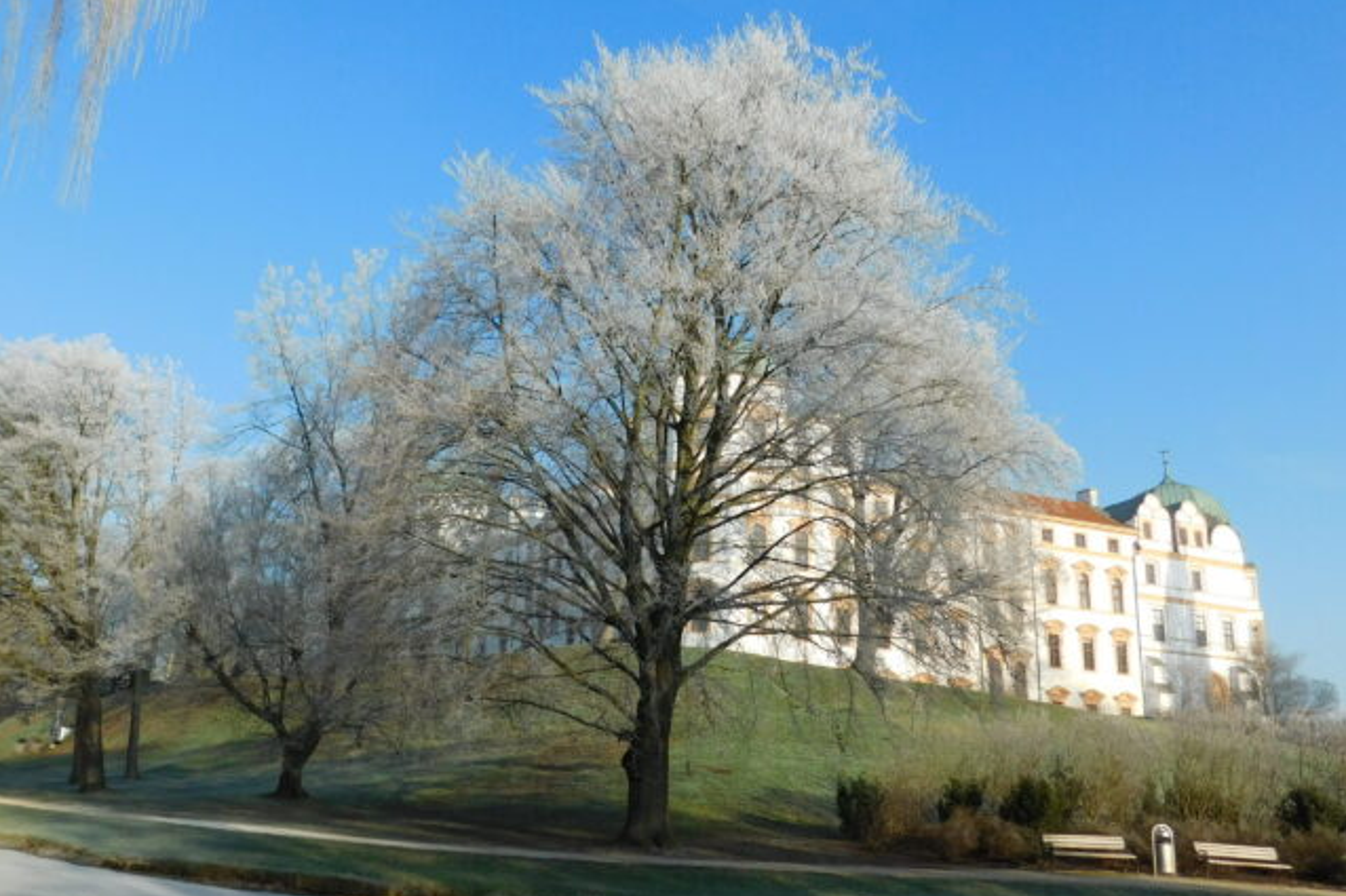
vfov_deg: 53.1
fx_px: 897
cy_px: 468
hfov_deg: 73.8
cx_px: 673
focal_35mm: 24
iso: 125
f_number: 3
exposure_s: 1/1250
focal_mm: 4
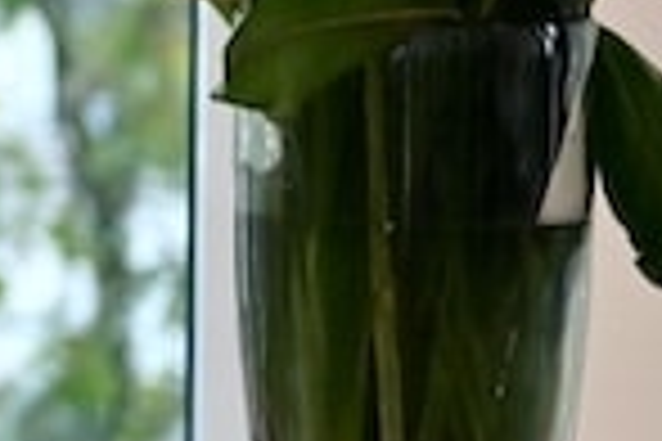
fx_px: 8936
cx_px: -1500
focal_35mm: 486
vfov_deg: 2.8
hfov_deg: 4.1
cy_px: -254
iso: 1250
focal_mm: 70
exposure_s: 1/160
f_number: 3.2
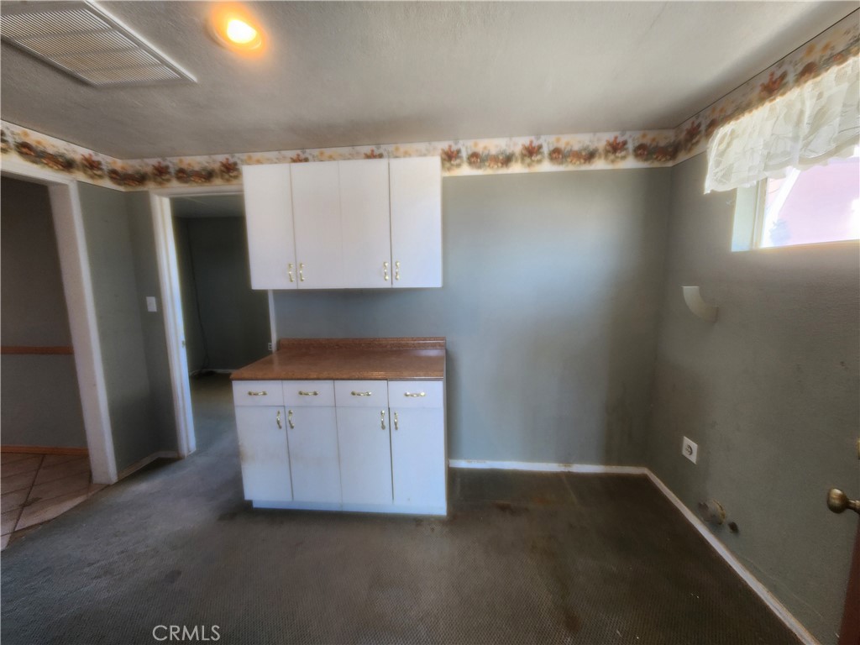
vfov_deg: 89.9
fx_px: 323
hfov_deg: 106.2
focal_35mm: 13
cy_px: 322
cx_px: 430
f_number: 2.2
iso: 125
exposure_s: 1/60
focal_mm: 2.2
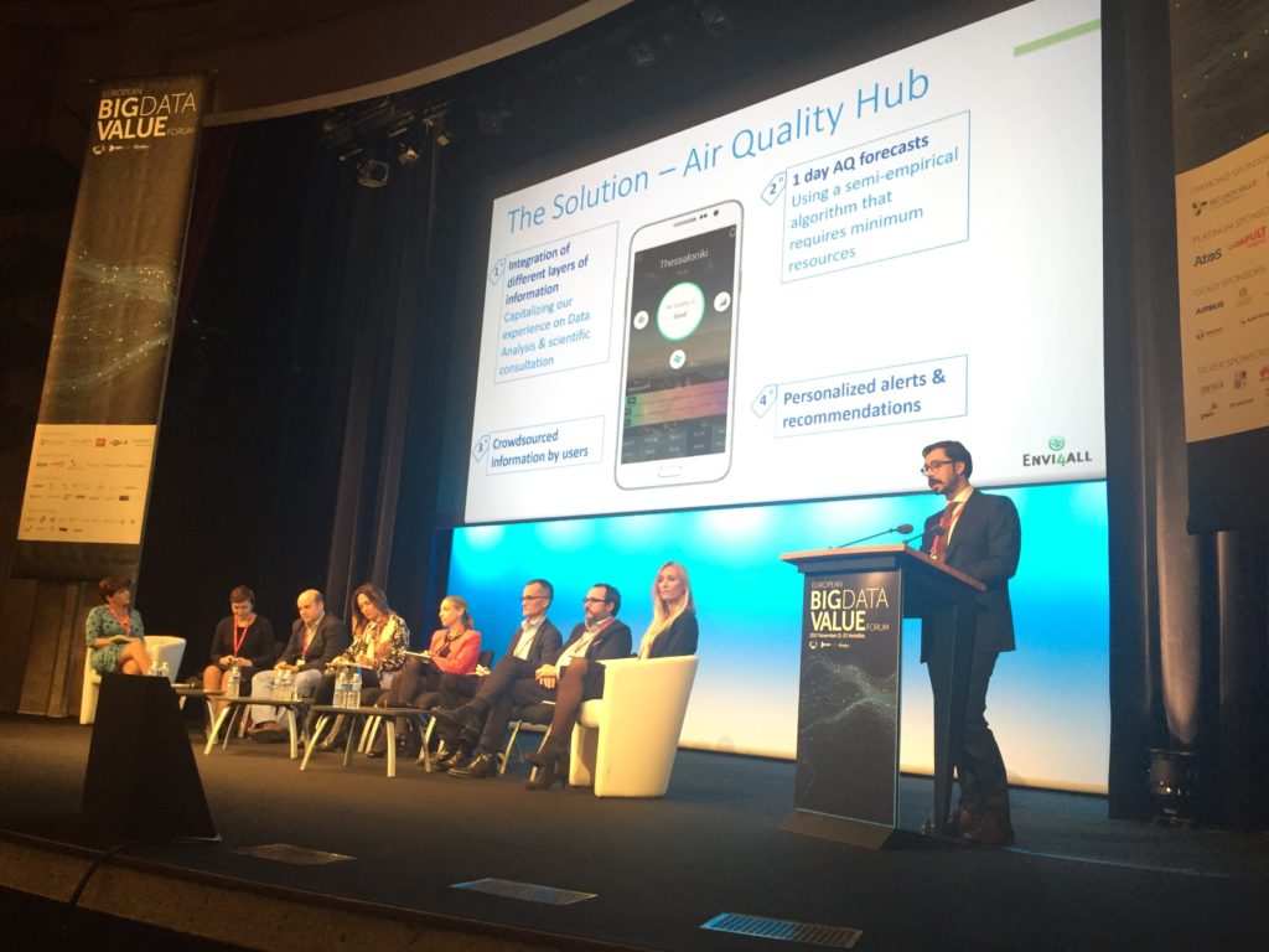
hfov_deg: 61.7
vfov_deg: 48.2
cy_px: 476
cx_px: 634
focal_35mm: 29
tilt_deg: +9.9
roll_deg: -4.5
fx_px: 1063
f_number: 2.2
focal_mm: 4.15
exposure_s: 1/33
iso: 64
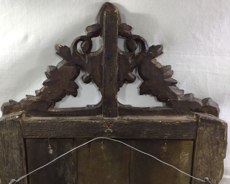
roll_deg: -0.3
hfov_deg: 54.2
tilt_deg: -17.5
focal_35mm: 33
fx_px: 225
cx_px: 107
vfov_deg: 44.5
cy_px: 92
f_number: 2.4
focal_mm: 3.3
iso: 25
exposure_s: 1/50
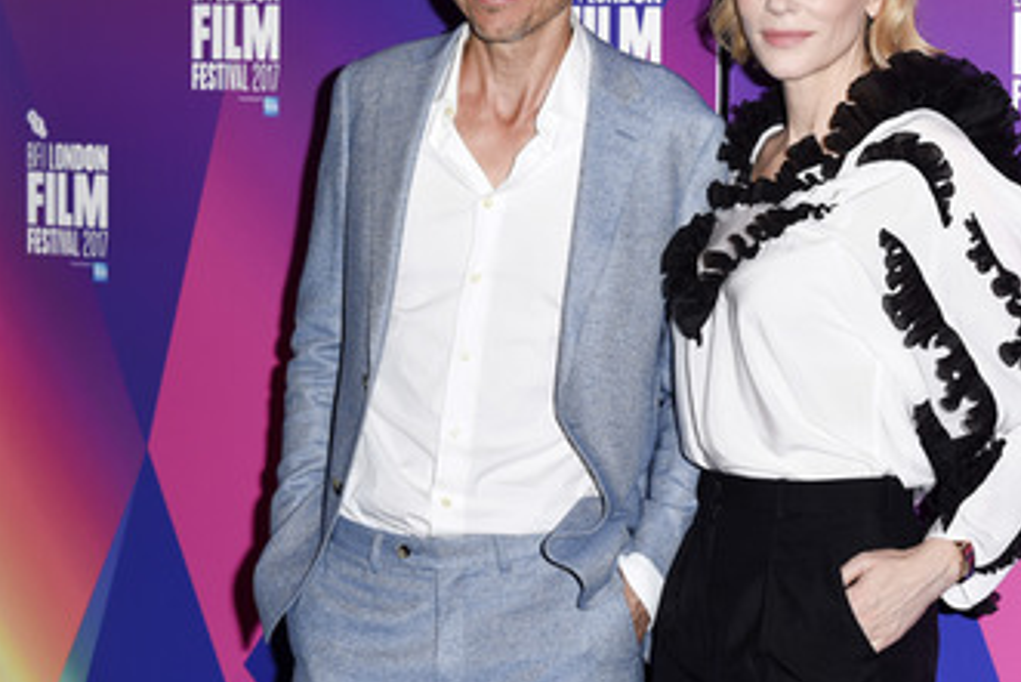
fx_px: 3320
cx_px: 657
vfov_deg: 11.7
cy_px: 231
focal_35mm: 117
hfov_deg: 17.5
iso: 800
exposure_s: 1/250
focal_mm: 86
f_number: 5.6
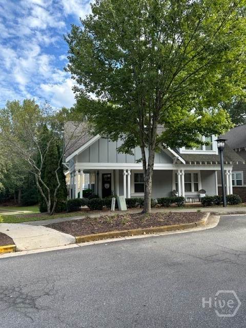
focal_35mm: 24
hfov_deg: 56.8
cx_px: 123
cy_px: 164
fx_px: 227
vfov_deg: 71.6
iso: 80
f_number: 1.78
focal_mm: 6.86
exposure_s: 1/659
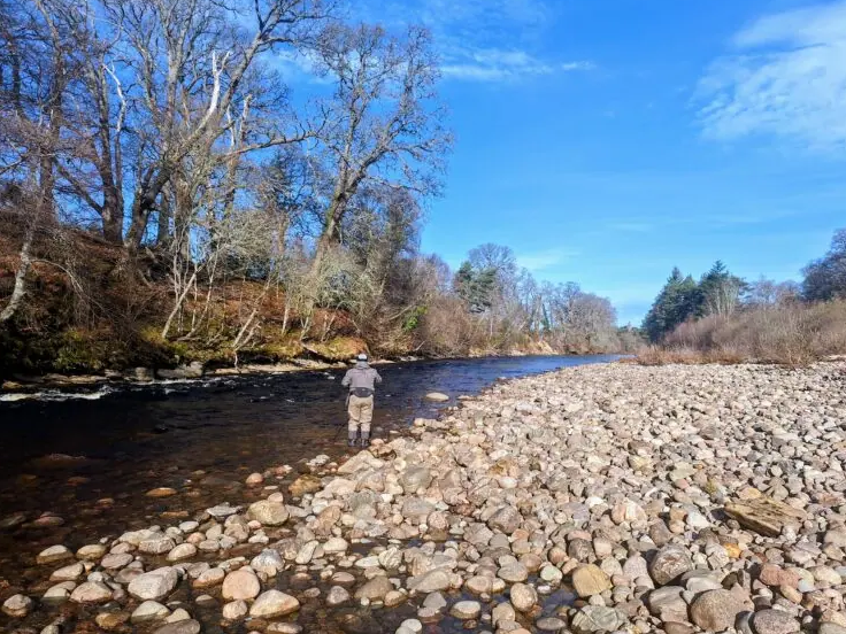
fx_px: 587
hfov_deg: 71.6
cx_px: 436
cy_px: 304
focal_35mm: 24
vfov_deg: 56.8
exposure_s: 1/2119
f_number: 1.8
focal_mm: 5.54
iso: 25
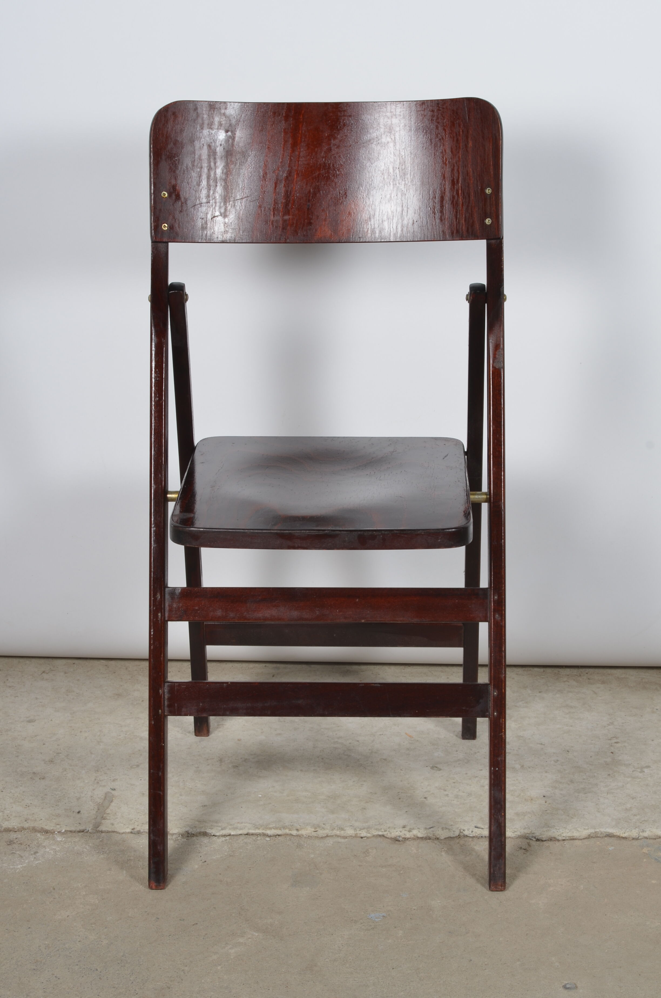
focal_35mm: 75
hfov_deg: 18.1
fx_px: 2075
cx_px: 330
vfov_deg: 27.0
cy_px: 499
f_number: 11
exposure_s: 1/125
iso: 100
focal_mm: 50
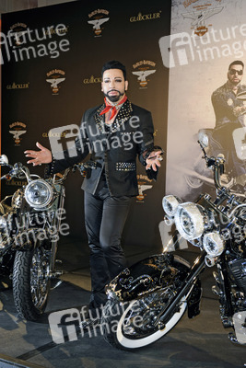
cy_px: 184
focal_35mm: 50
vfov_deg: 39.6
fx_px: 512
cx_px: 123
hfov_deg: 27.0
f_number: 5
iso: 1000
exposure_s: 1/100
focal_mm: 50
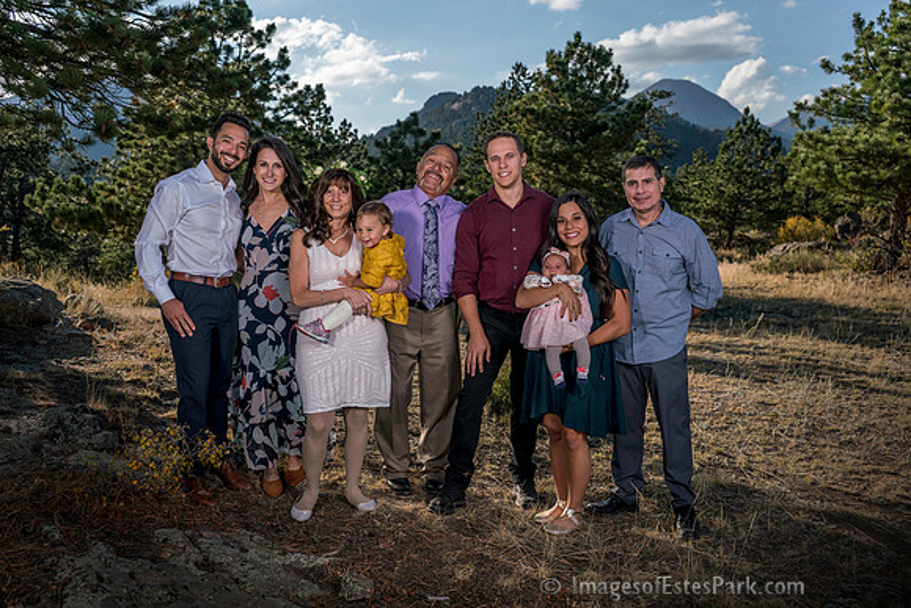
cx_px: 456
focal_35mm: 35
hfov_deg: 54.4
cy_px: 304
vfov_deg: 37.9
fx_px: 886
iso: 160
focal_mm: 35
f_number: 4
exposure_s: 1/1600
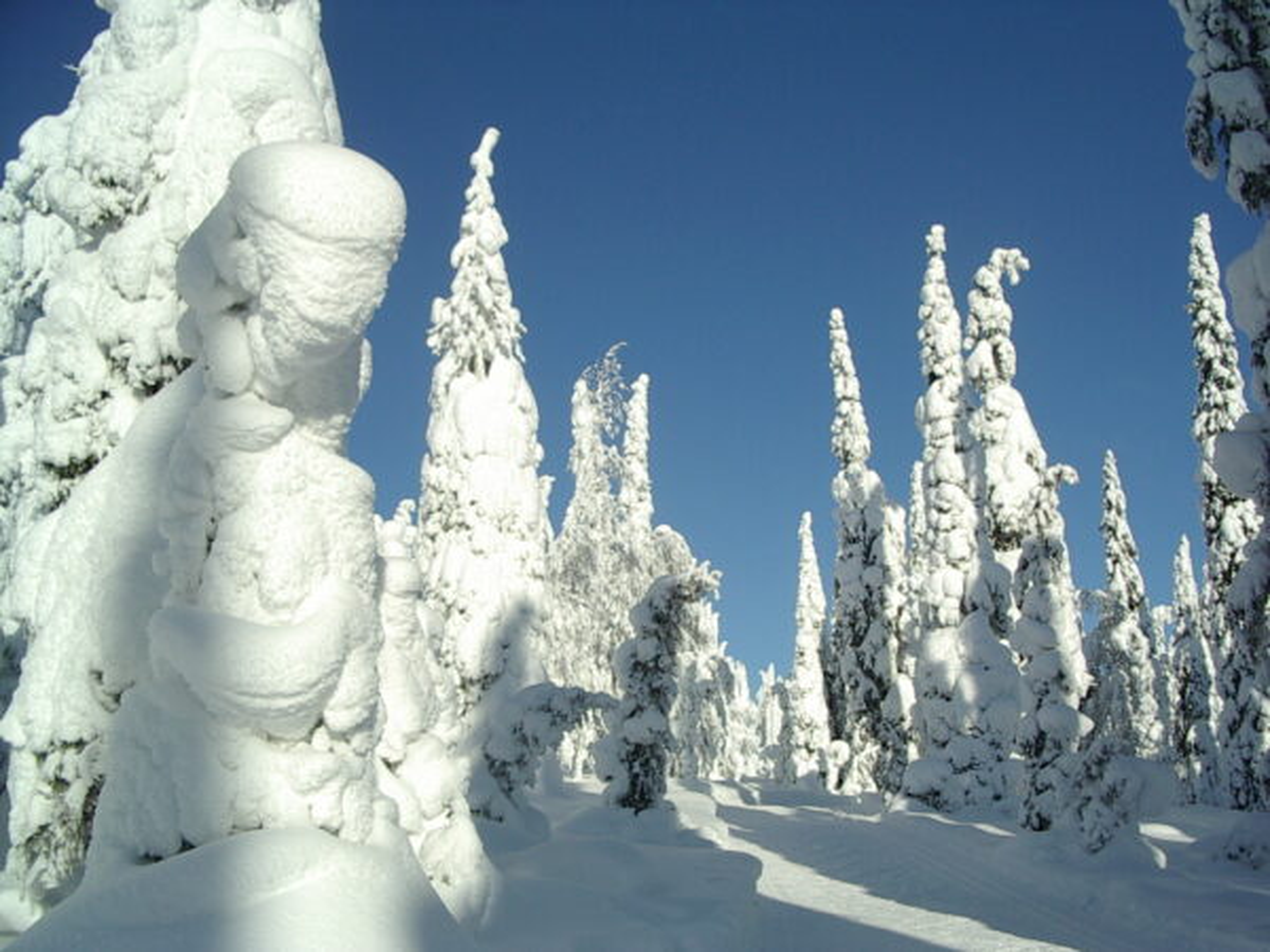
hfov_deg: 49.0
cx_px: 635
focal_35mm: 38
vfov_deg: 37.7
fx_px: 1394
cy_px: 476
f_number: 4.8
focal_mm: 5.8
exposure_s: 1/640
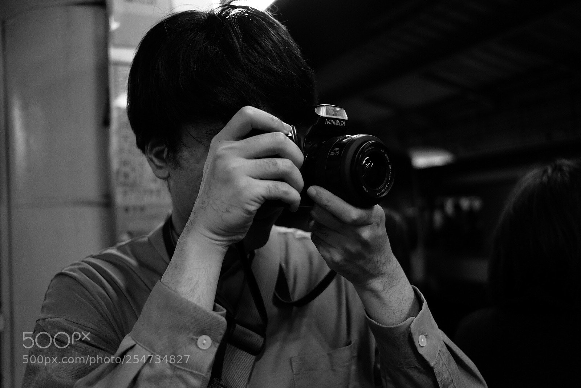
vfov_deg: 37.9
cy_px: 194
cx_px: 290
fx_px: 565
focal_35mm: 35
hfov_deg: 54.4
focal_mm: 23
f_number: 2
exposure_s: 1/500
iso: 1600
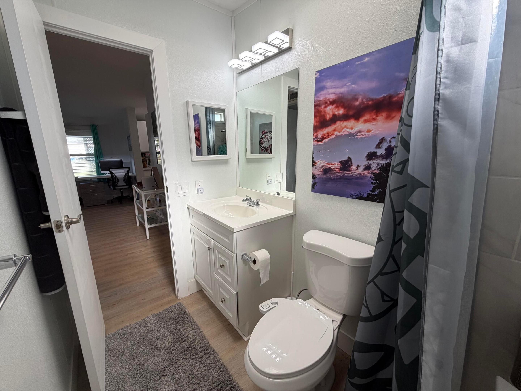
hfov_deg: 102.1
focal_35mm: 14
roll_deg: +1.4
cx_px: 260
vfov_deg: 85.7
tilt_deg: -11.8
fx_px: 211
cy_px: 196
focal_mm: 2.22
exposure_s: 1/121
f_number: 2.2
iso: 50
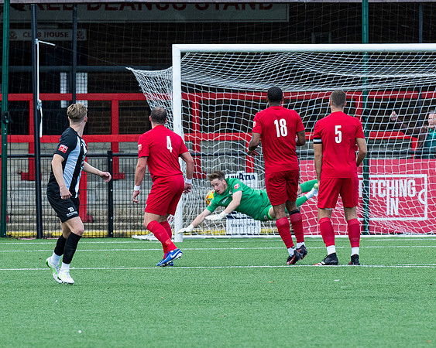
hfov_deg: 3.1
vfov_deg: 2.5
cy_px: 210
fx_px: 8097
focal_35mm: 628
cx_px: 165
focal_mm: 200
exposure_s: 1/2000
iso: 500
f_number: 4
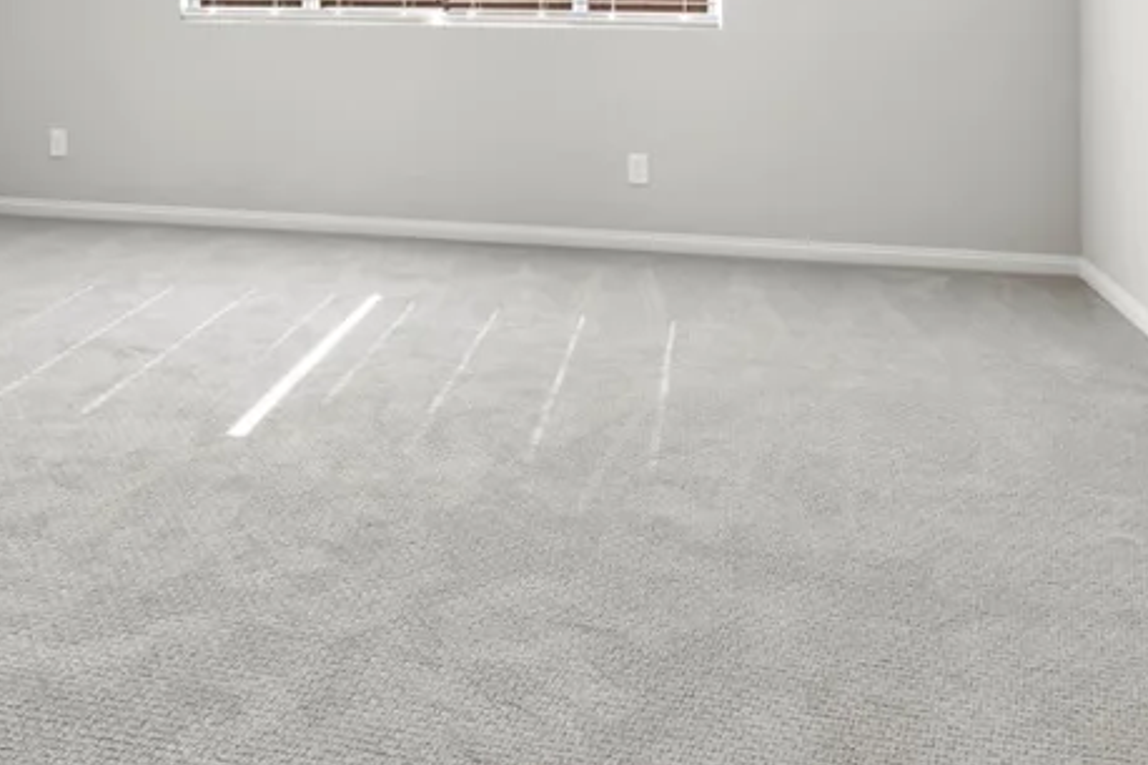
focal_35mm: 38
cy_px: -66
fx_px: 1211
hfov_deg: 49.9
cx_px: 396
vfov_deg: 31.3
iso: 500
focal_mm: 17
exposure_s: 1/80
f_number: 8
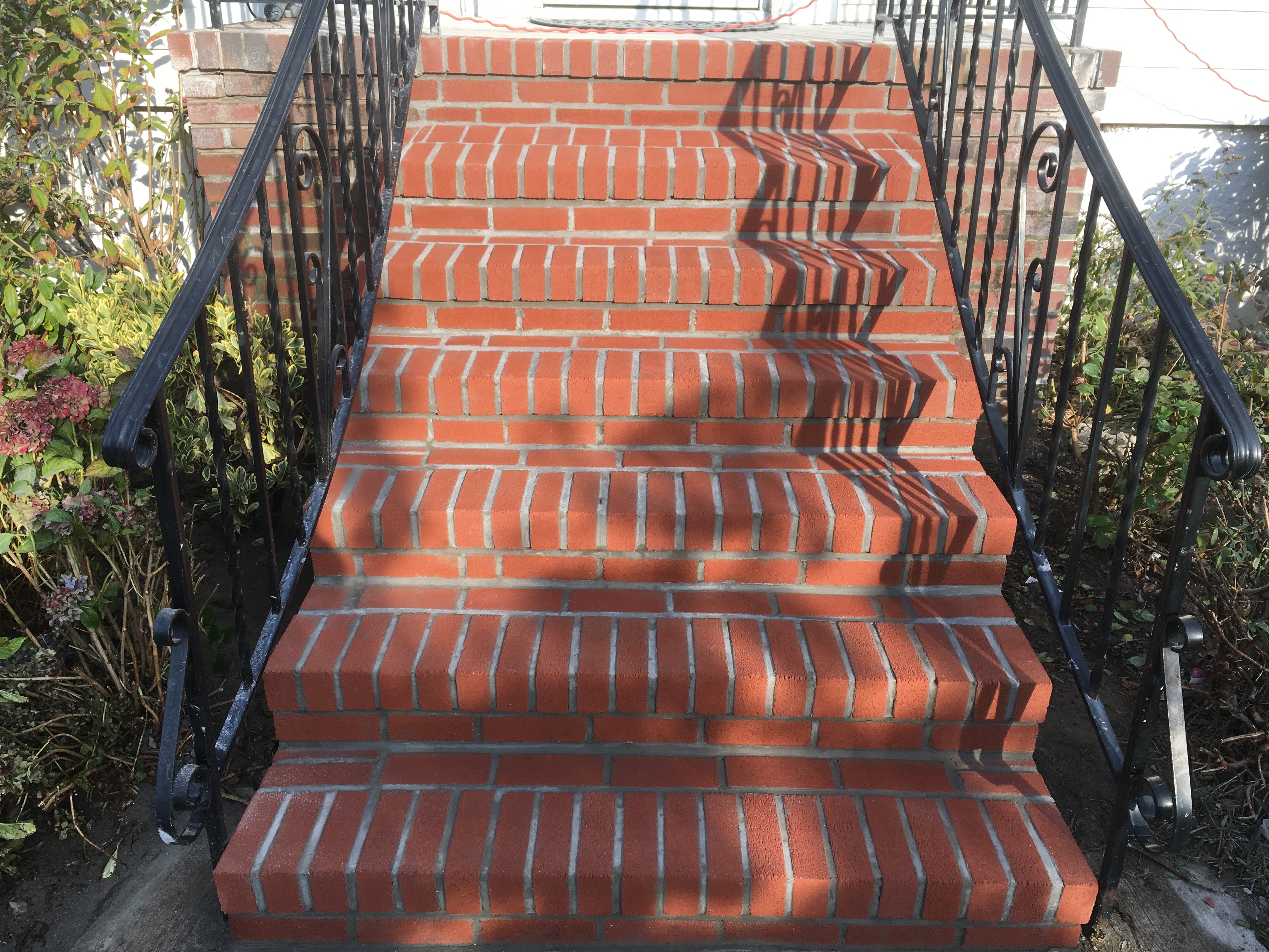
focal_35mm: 29
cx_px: 634
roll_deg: -1.1
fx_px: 1063
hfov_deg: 61.7
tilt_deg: -24.8
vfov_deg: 48.2
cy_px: 476
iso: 25
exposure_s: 1/499
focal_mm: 4.15
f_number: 2.2
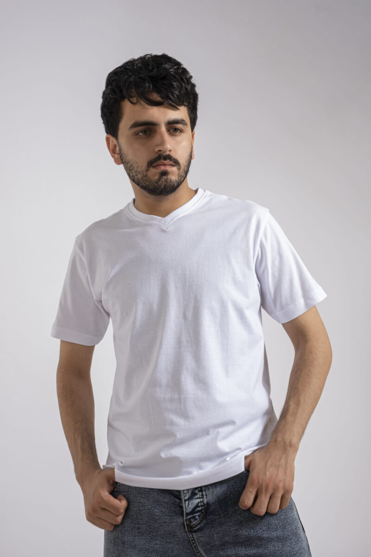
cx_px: 186
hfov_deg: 22.3
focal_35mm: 61
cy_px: 278
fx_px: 943
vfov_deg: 32.9
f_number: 14
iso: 100
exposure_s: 1/125
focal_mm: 40.7
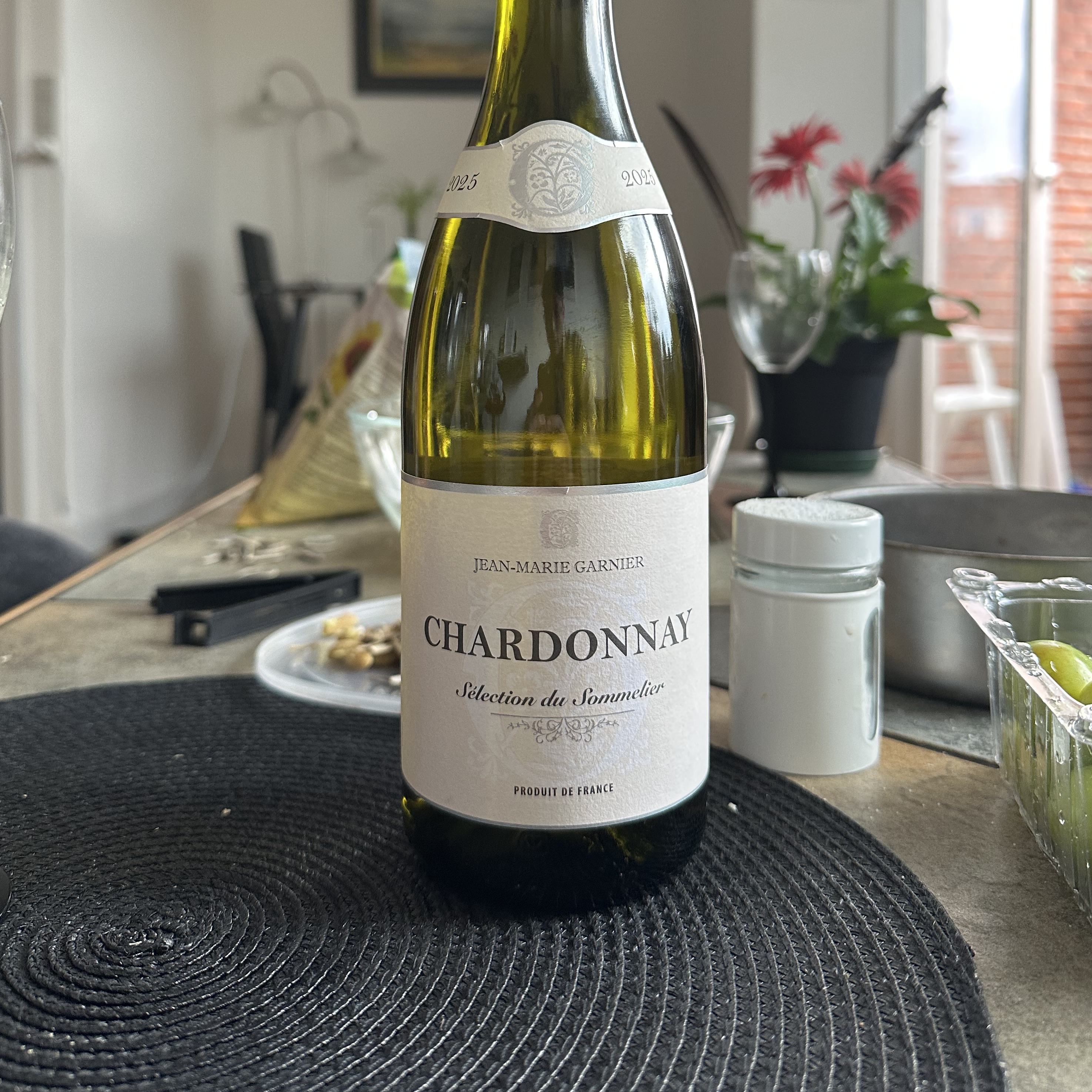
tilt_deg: -2.4
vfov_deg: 54.4
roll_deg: -0.6
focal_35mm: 29
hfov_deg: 55.6
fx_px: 1035
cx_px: 542
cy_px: 354
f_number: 1.78
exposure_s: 1/73
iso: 250
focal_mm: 6.86
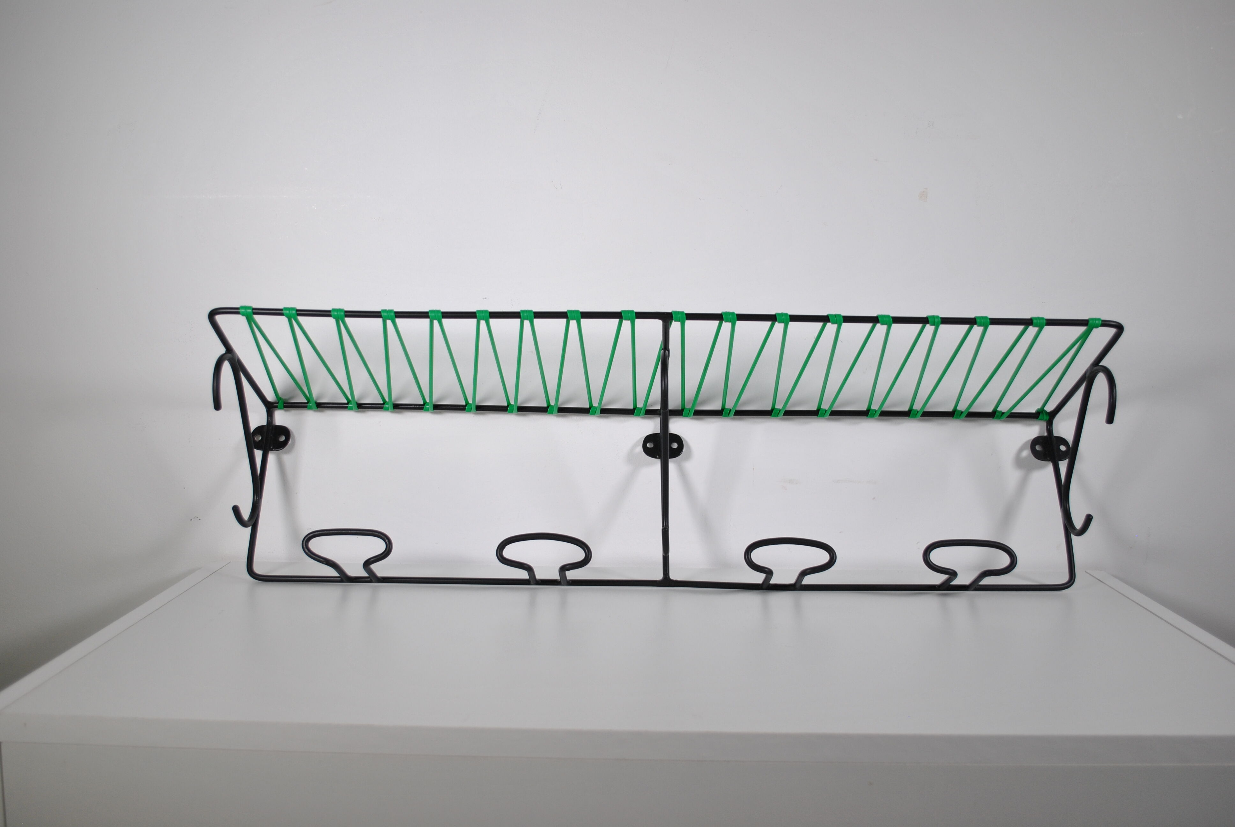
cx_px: 618
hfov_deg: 57.2
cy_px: 414
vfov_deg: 40.1
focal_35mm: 33
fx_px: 1133
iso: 200
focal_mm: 22
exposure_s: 1/200
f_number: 4
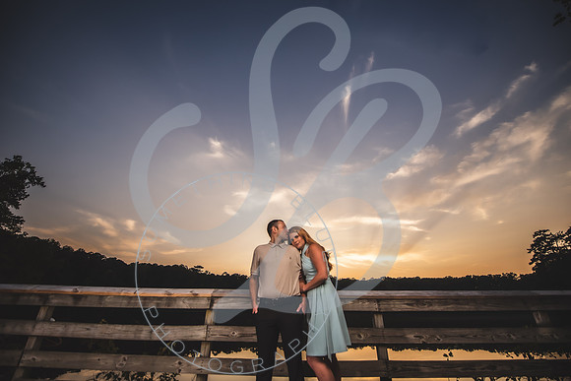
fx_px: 224
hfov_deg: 103.8
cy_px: 190
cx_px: 287
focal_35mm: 14
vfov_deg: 80.8
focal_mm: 14
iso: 200
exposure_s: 1/1600
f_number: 2.8
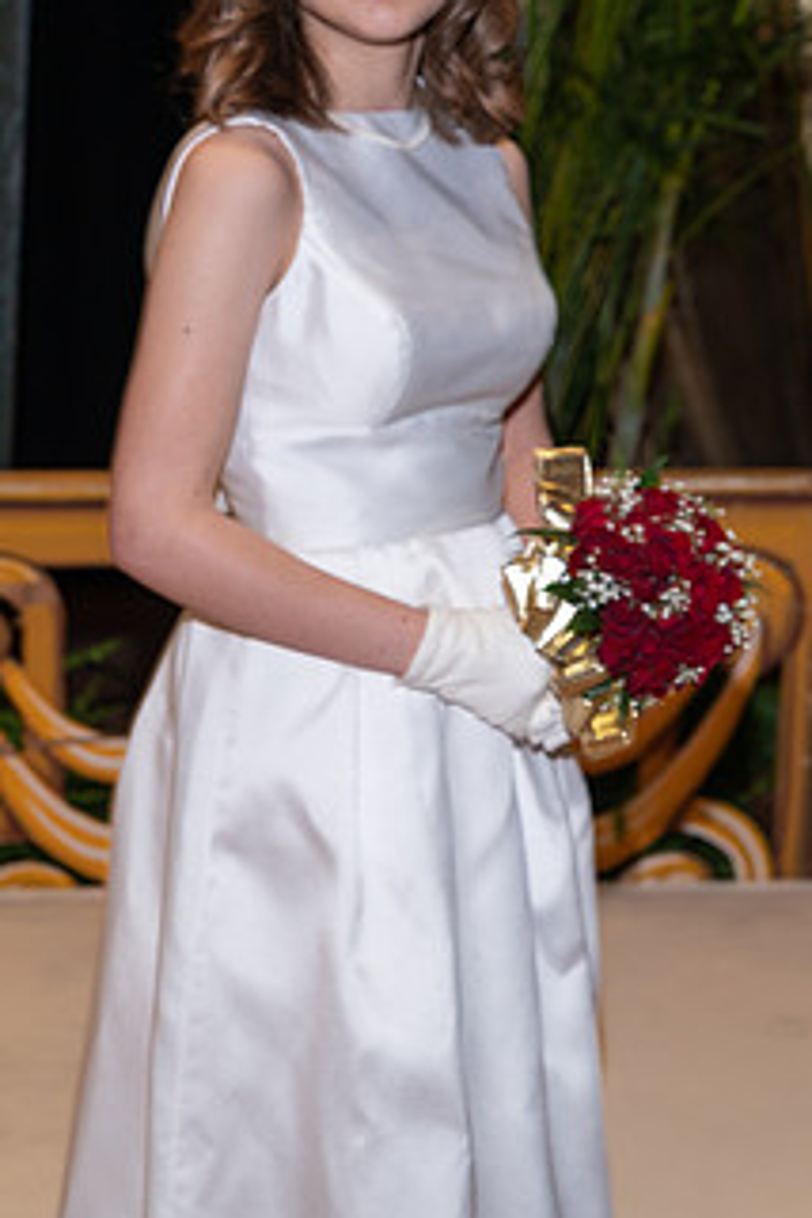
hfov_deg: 14.0
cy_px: 440
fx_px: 3315
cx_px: 357
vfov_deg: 20.8
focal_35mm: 98
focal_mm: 70
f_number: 5.6
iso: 400
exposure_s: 1/50
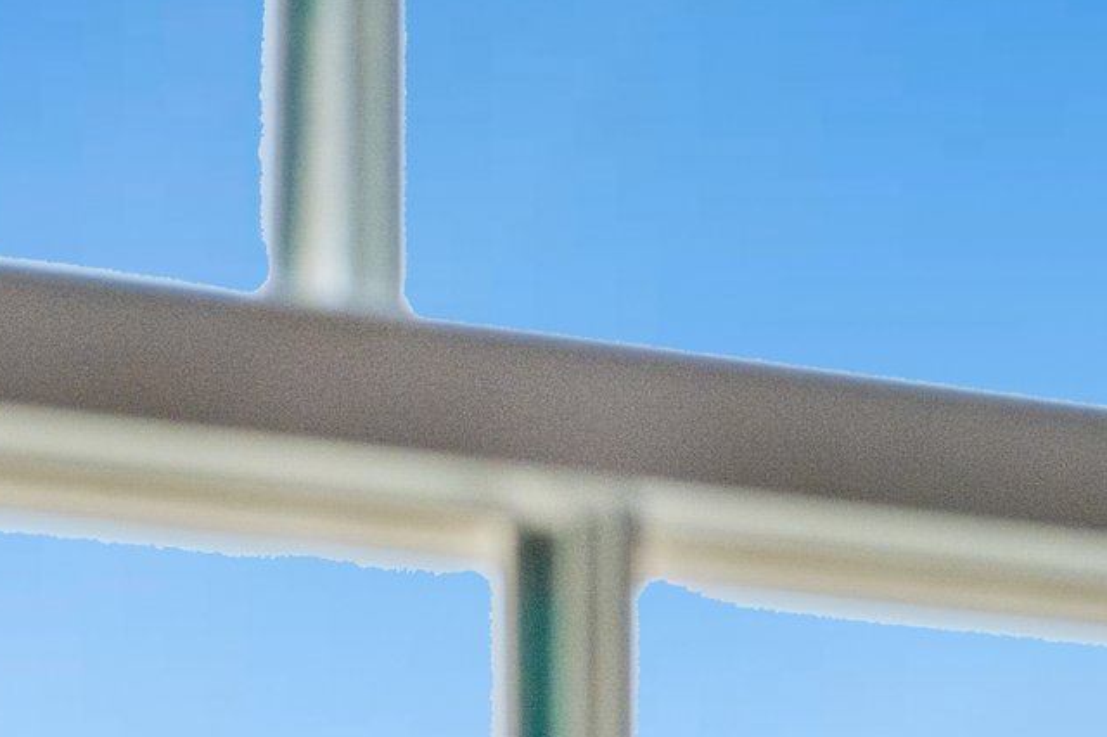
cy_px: 1471
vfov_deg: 3.5
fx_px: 12109
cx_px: 1104
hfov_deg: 5.2
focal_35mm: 394
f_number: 8
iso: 160
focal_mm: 56
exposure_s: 1/220
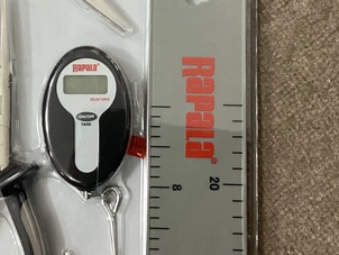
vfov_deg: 19.1
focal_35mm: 77
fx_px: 755
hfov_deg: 25.1
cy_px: 68
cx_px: 92
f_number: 2.4
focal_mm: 3.3
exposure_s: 1/40
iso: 320
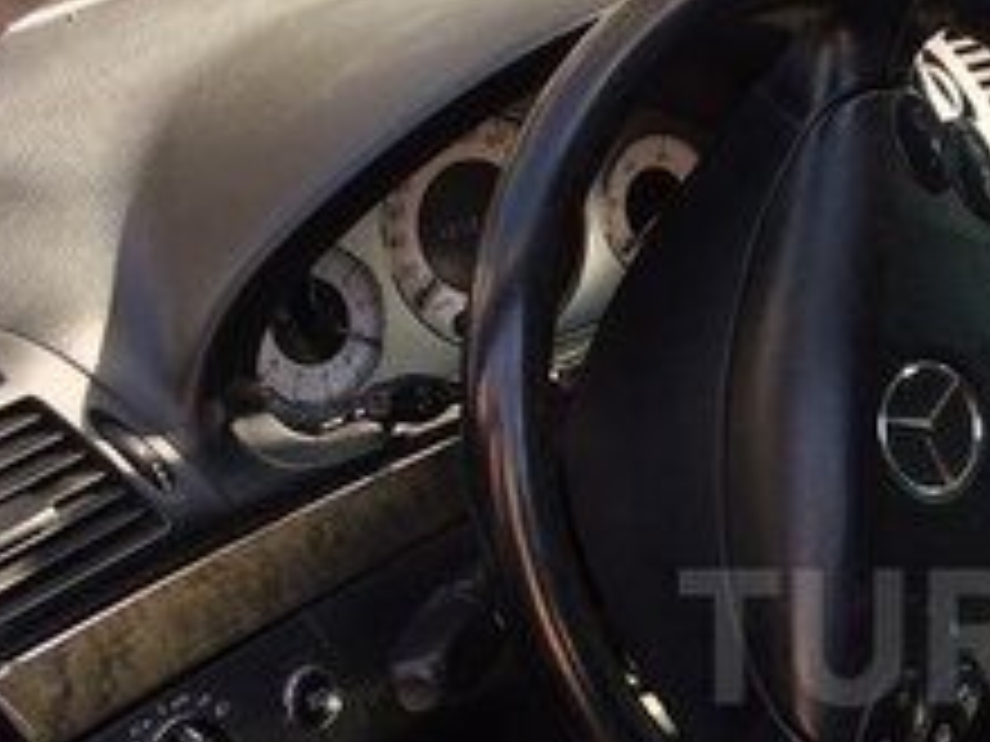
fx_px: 2488
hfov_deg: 21.2
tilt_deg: -30.1
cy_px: 636
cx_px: 1138
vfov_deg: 16.8
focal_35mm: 87
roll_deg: -3.3
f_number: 2.2
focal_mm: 4.15
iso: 32
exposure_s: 1/102
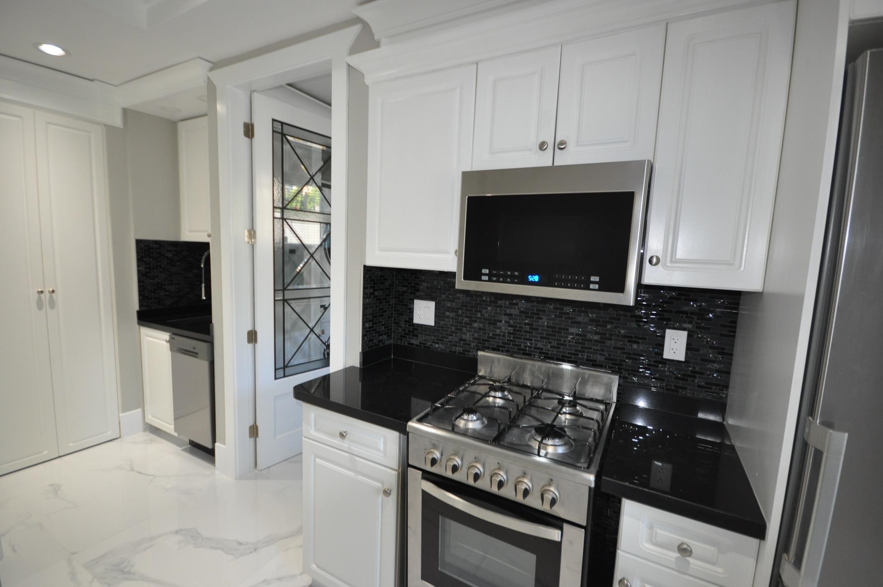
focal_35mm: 15
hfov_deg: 100.5
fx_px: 367
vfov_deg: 77.2
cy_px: 294
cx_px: 442
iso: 800
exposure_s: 1/60
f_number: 4
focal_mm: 10
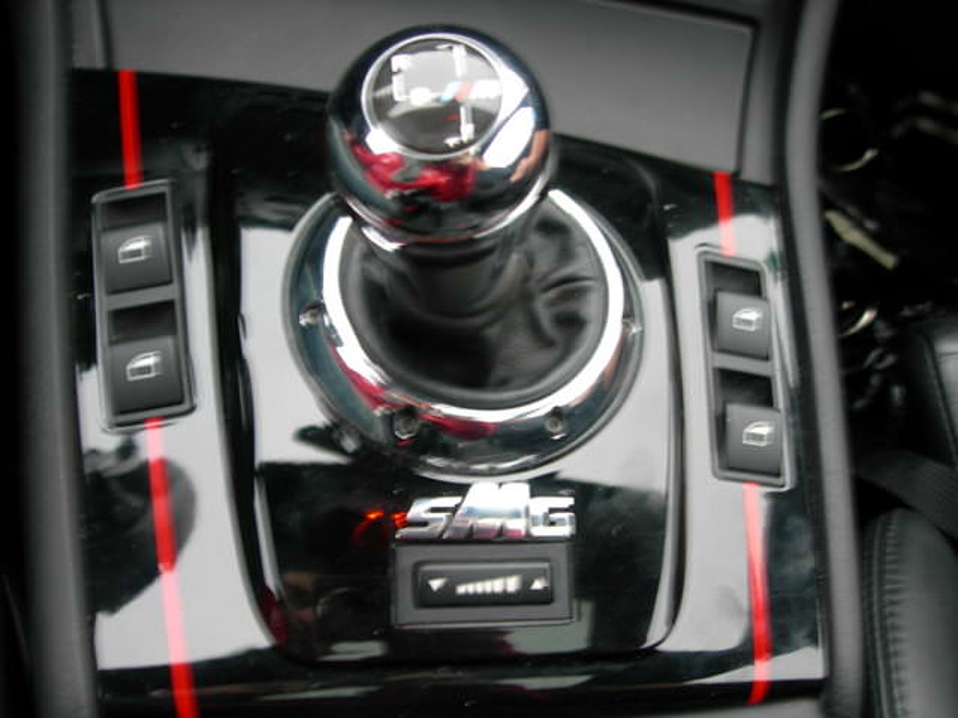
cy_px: 359
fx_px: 1052
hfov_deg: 49.0
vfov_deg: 37.7
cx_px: 479
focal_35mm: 38
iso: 50
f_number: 2.8
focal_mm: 7.8
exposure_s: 1/16.5
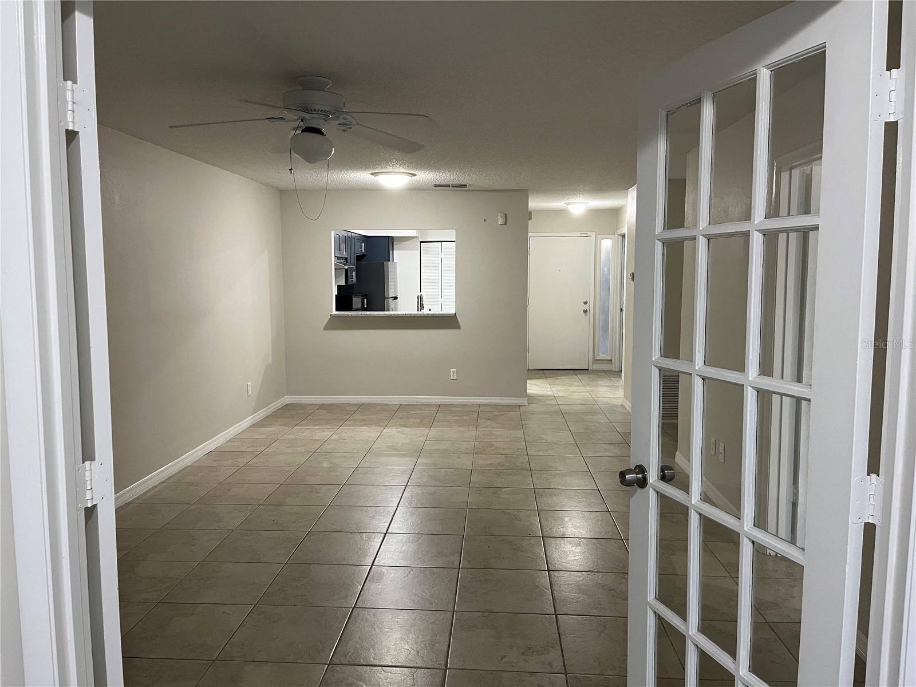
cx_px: 458
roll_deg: +0.1
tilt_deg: -6.3
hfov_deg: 67.3
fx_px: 688
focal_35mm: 26
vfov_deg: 53.1
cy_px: 344
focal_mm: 5.1
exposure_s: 1/60
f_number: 1.6
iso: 200
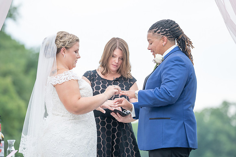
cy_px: 76
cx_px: 121
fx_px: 1384
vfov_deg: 6.5
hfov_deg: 9.7
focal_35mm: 211
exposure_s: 1/200
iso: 160
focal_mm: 198
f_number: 4
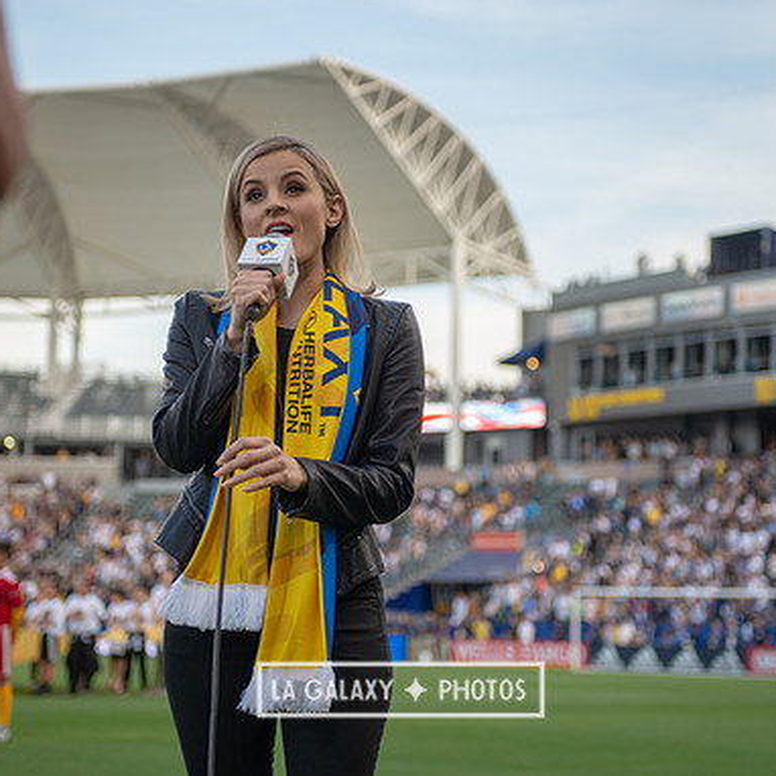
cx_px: 400
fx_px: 2029
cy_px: 385
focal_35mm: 80
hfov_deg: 21.7
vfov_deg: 21.7
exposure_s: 1/1000
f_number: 2.8
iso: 400
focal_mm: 62
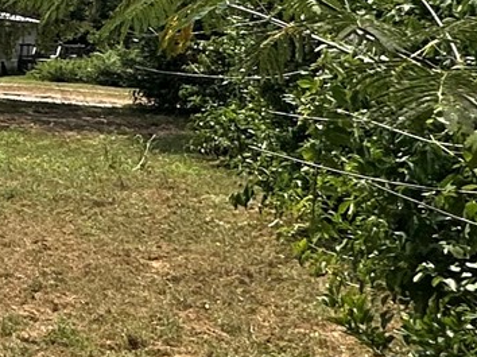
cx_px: -729
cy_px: 27
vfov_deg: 17.9
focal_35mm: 81
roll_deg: -4.9
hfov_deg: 14.1
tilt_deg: -0.2
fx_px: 1115
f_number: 2.2
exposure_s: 1/2618
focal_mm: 2.22
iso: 50
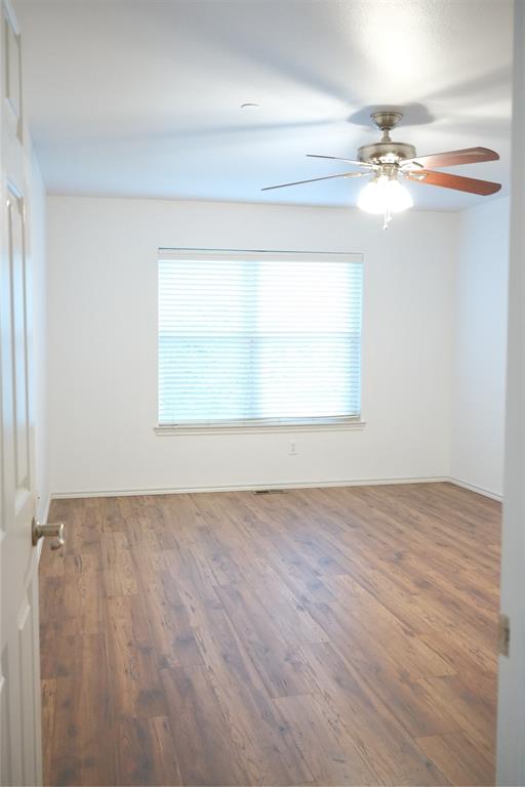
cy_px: 394
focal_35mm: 35
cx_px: 262
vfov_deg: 54.4
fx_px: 766
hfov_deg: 37.9
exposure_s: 1/125
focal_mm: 23
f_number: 2.8
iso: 3200
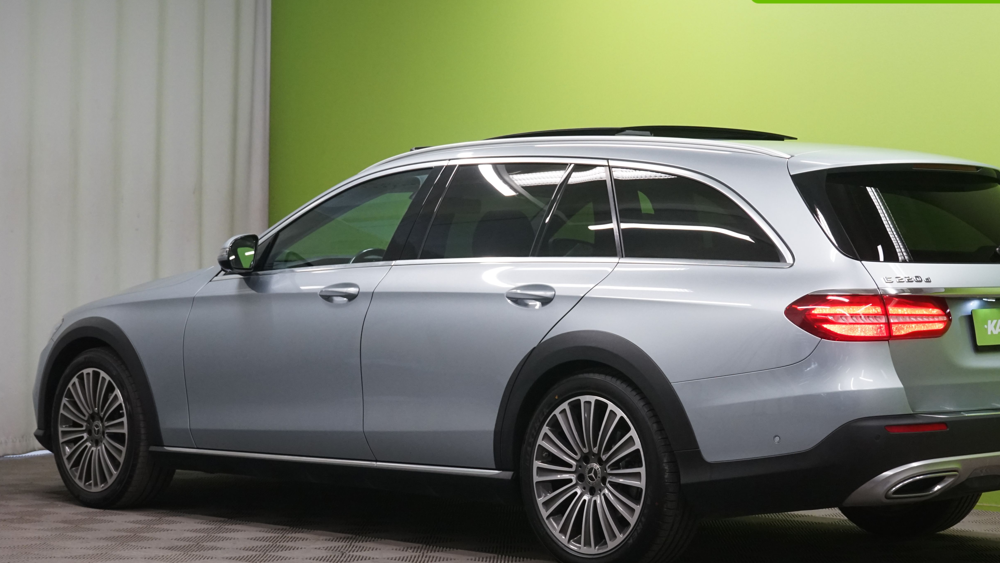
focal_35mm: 83
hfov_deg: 25.6
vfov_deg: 14.6
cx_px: 594
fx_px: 2201
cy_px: 270
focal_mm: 64
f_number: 9
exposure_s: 1/25
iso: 2000
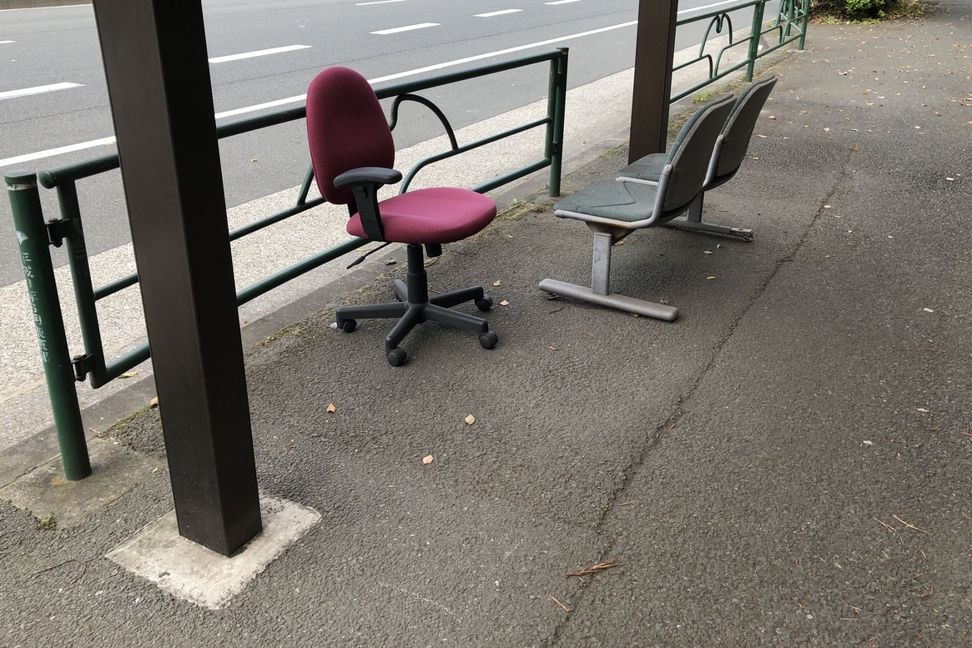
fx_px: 810
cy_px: 276
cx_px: 474
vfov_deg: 43.5
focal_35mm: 30
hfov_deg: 61.9
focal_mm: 4
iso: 20
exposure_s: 1/495
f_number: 1.8
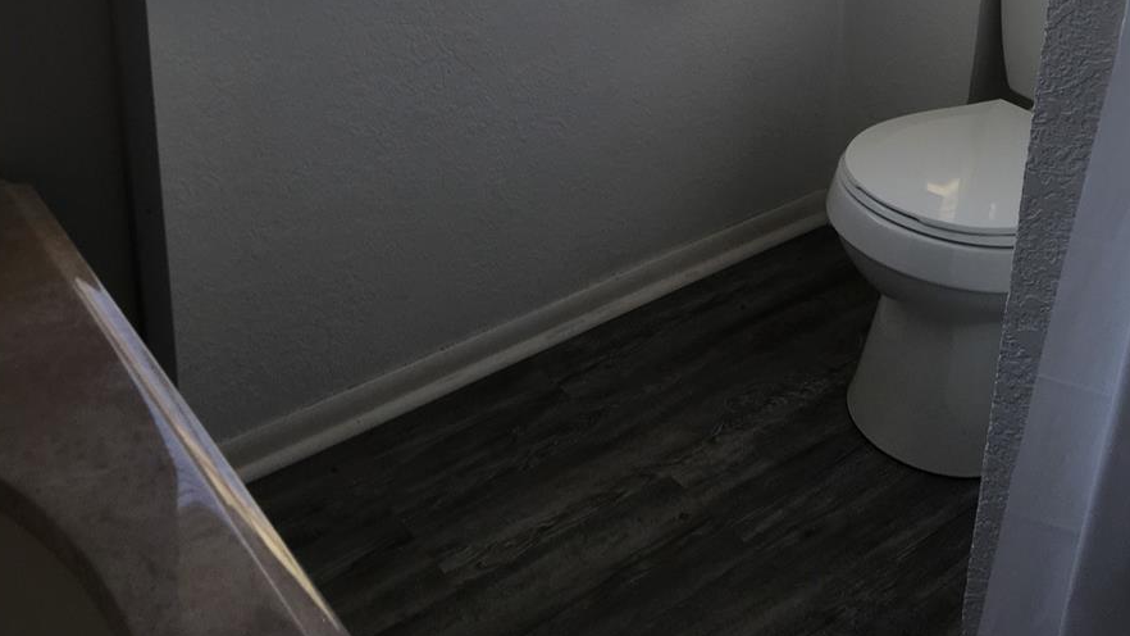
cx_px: 561
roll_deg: -0.5
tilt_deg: -16.1
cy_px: -99
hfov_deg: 47.4
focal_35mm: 43
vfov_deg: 25.3
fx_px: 1288
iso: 25
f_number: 2.2
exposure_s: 1/60
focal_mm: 4.15
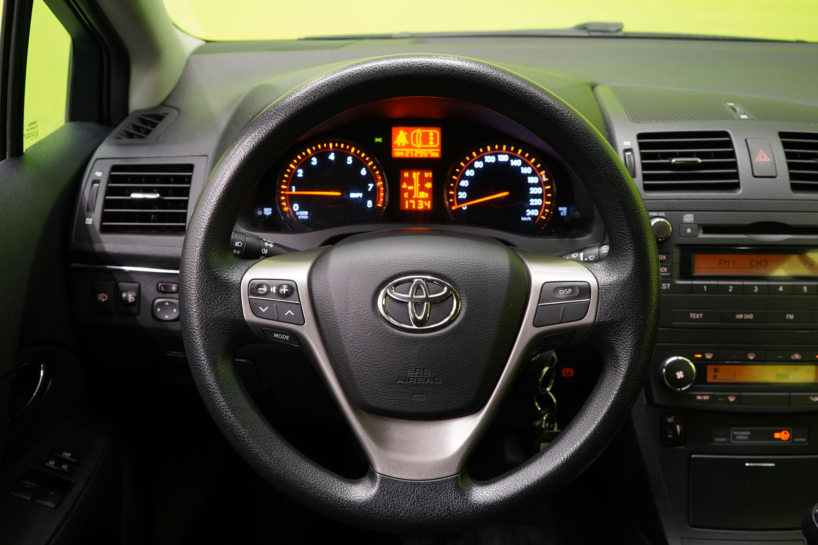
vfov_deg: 37.8
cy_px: 284
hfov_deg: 54.4
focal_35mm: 35
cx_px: 420
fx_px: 795
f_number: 5
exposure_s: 1/25
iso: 1250
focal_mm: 33
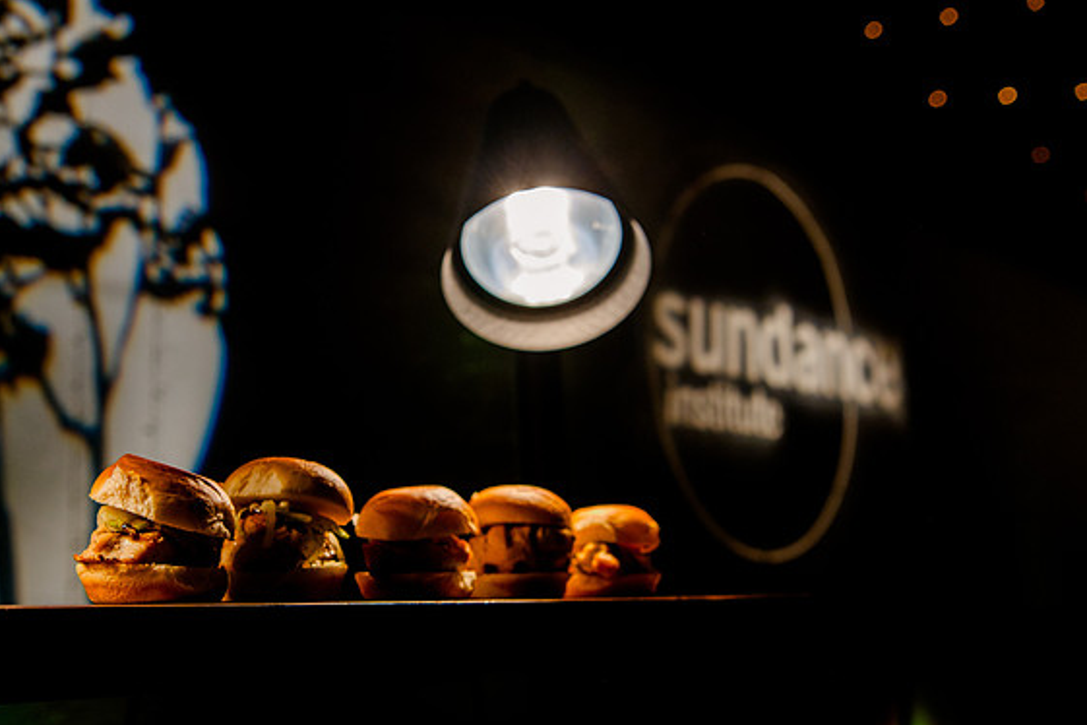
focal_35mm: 43
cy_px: 419
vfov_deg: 31.1
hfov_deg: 45.2
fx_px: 1298
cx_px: 433
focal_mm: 34
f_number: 4.5
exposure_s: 1/500
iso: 500
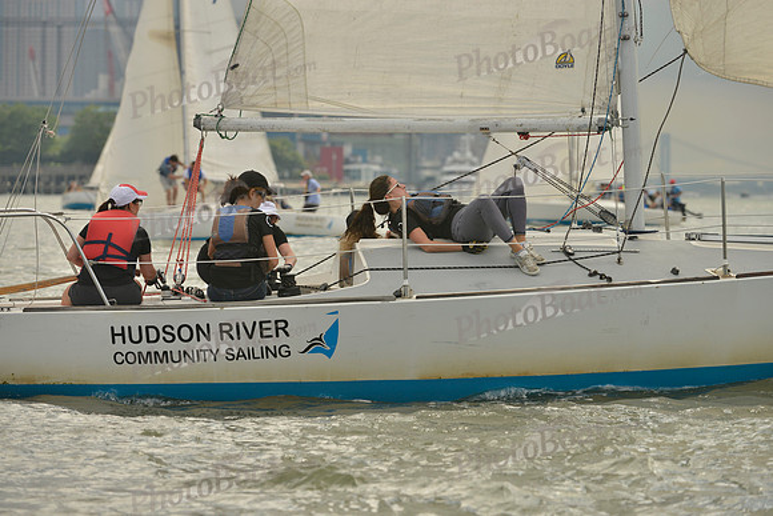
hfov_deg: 8.6
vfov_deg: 5.7
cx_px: 386
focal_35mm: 240
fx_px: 5154
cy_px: 258
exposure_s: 1/1250
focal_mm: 240
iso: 400
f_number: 7.1
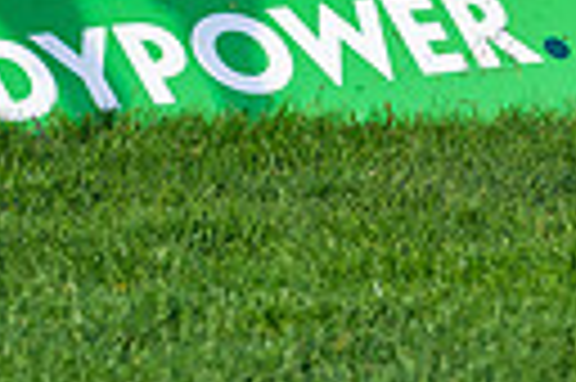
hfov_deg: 3.0
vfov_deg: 2.0
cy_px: -467
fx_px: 10834
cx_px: 279
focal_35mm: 678
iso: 400
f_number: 4
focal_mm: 150
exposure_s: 1/3200
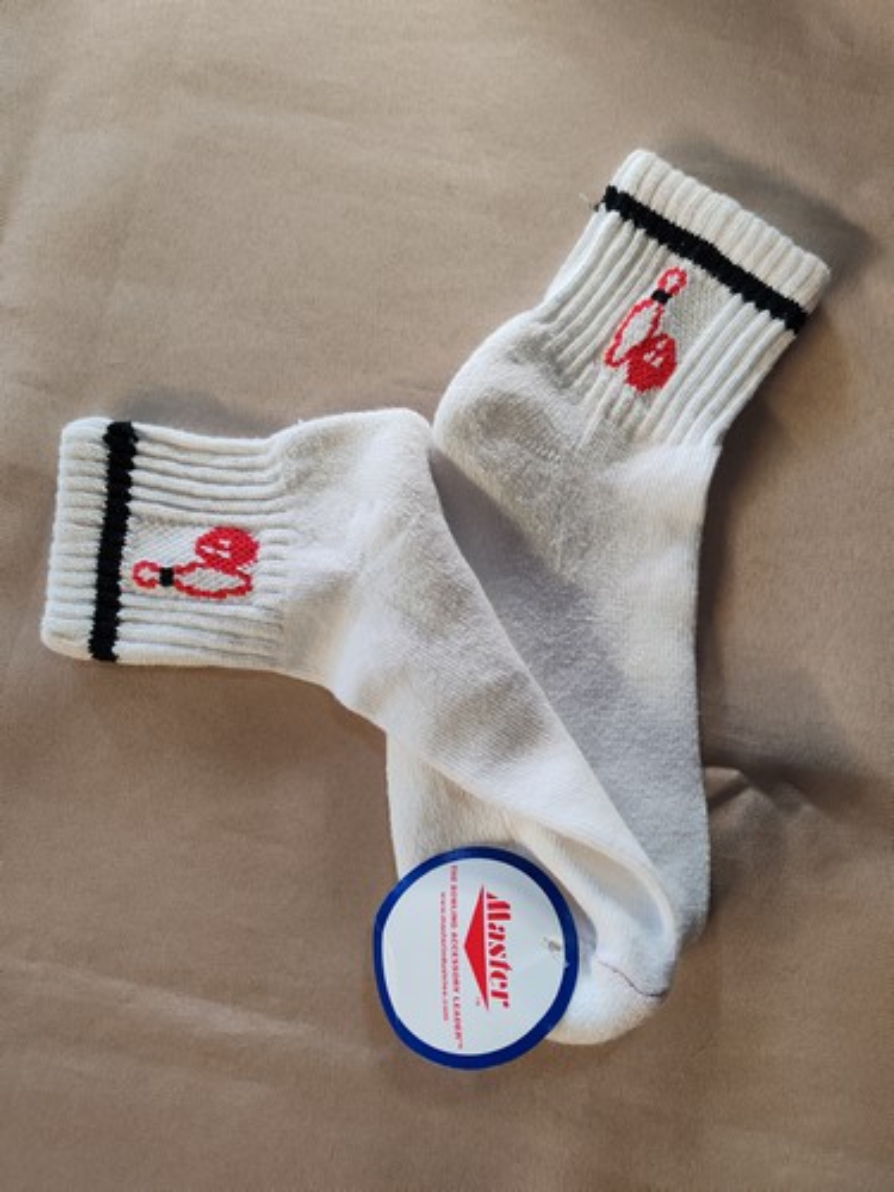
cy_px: 596
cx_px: 447
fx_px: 930
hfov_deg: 51.4
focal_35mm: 27
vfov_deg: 65.3
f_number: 1.9
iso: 1600
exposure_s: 1/100
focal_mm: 6.12
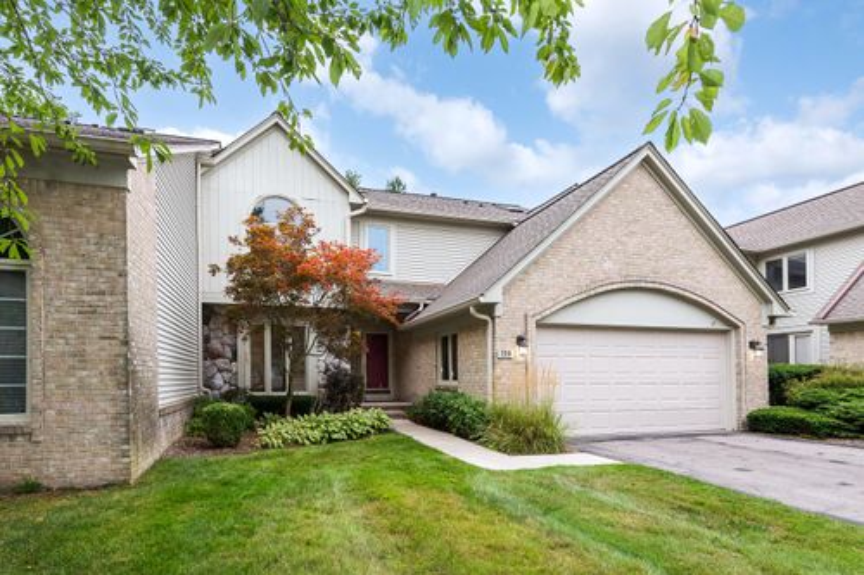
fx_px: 336
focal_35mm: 14
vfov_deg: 81.2
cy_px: 288
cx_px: 432
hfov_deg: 104.3
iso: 640
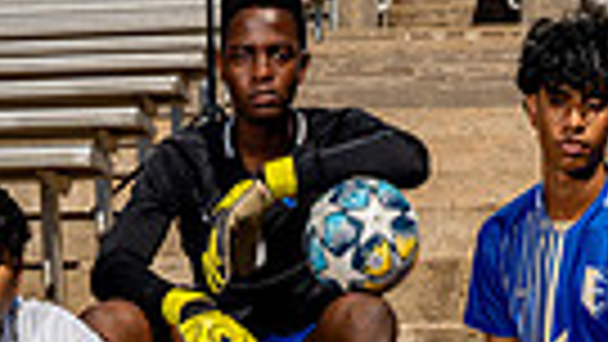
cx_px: 315
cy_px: 868
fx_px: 1806
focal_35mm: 112
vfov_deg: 9.4
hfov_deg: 19.1
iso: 100
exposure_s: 1/250
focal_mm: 32
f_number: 14
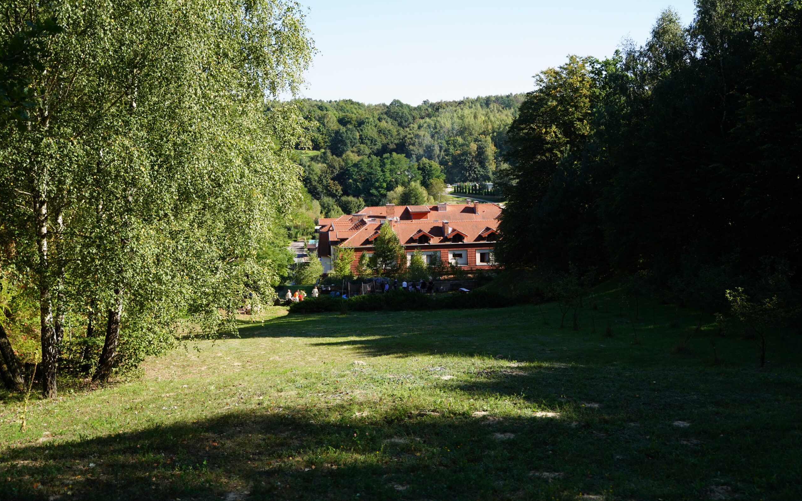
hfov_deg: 51.5
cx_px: 402
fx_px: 831
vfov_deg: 33.6
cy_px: 234
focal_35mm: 38
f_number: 2.8
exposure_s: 1/4000
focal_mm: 37
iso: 500
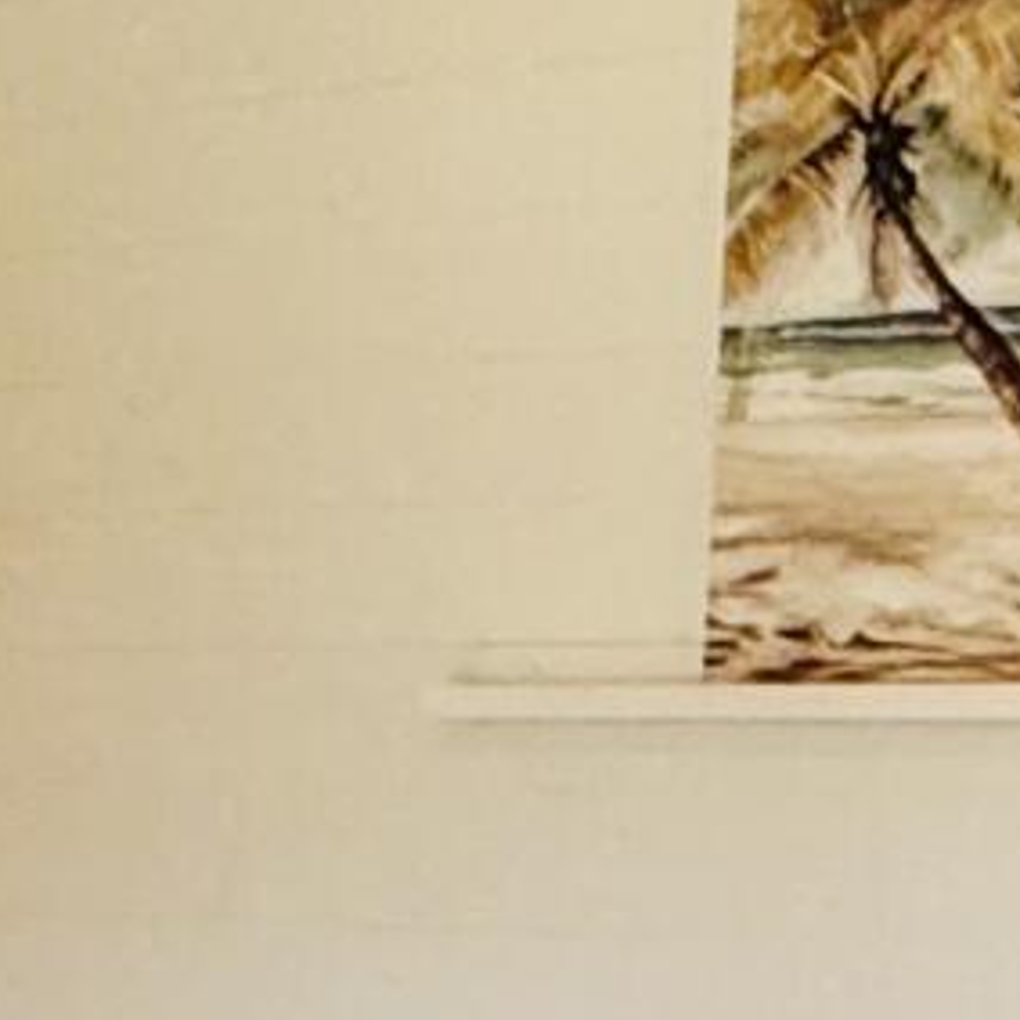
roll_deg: -0.6
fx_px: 4367
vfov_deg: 13.2
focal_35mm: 131
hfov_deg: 13.3
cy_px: 872
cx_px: 425
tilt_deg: -1.6
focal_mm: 2.22
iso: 160
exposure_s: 1/120
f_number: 2.2
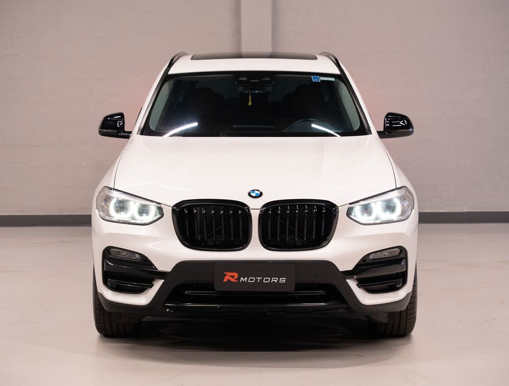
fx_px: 1118
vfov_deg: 19.5
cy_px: 193
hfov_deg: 25.6
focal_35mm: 76
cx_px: 254
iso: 3200
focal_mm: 70
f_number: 4
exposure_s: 1/100
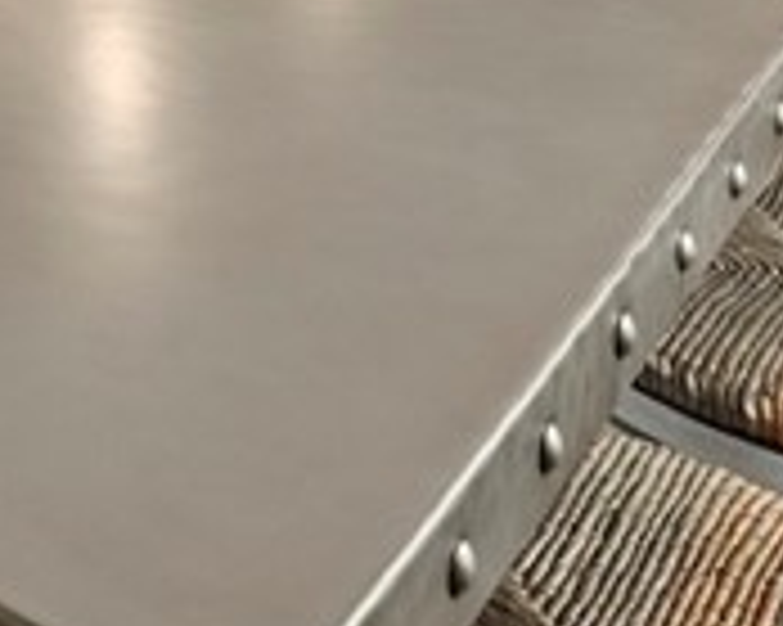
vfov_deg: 14.6
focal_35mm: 82
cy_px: -712
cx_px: -421
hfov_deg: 19.9
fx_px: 1899
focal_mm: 14
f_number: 11
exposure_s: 1/3
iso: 400
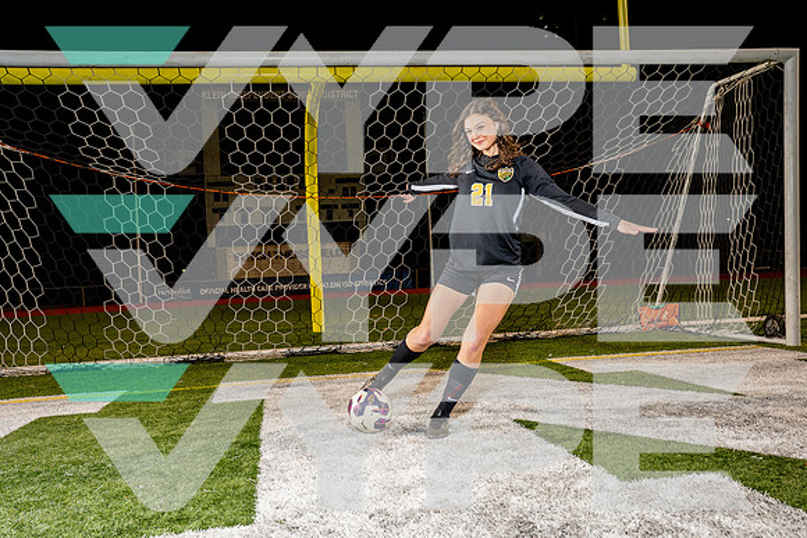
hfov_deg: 57.2
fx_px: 740
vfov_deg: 40.0
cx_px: 404
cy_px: 269
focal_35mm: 33
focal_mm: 33
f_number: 5.6
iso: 800
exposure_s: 1/250
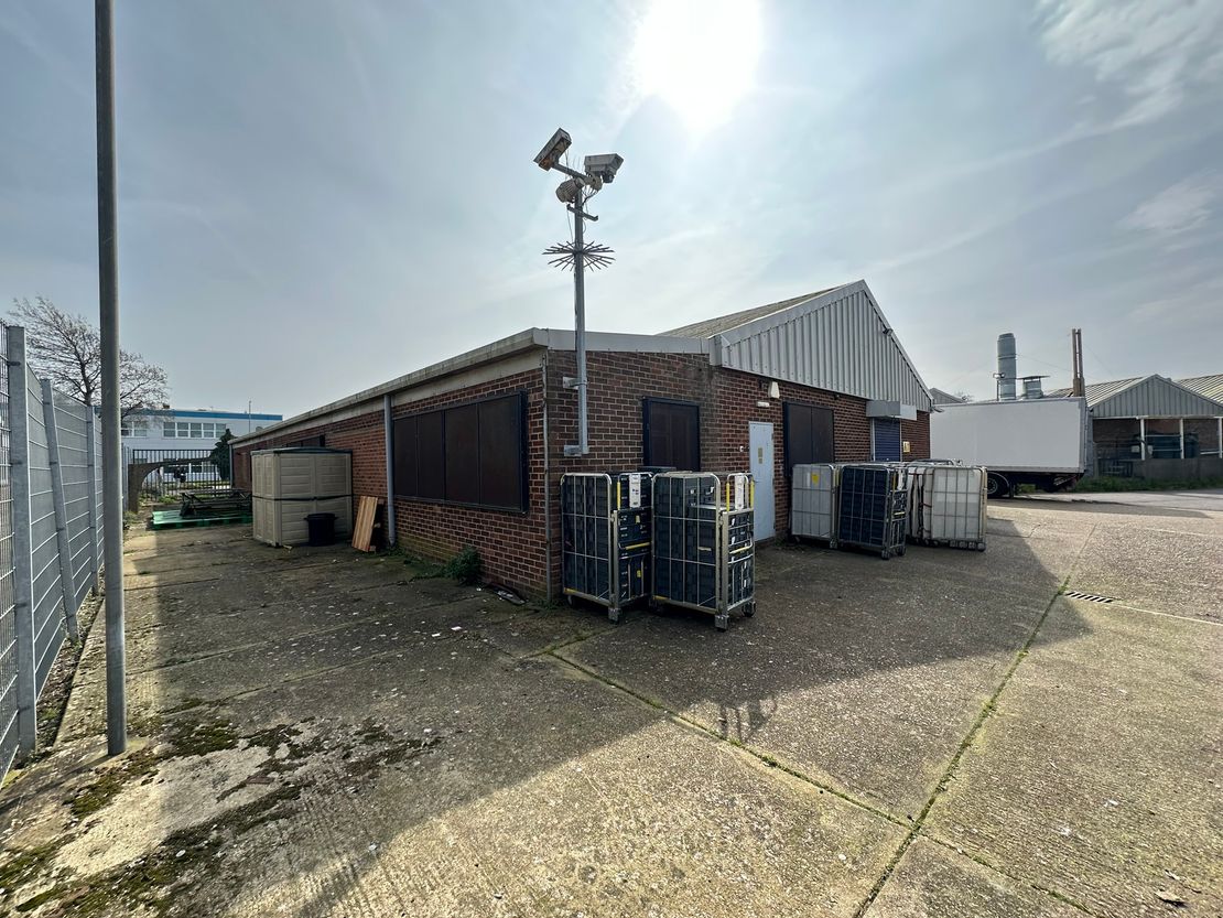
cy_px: 459
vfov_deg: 85.7
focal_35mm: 14
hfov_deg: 102.1
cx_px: 612
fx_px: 495
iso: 50
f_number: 2.2
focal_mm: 2.22
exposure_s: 1/1916
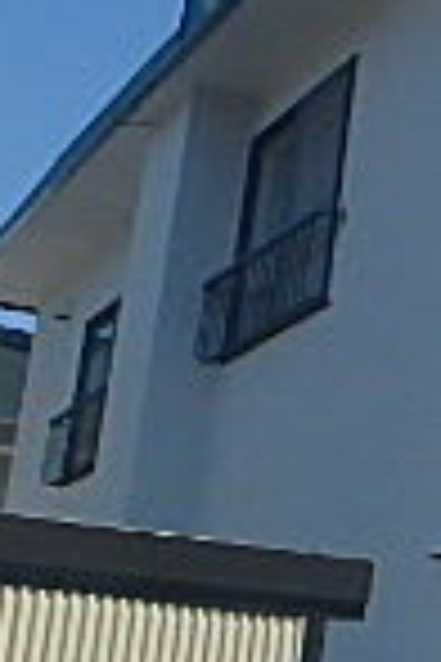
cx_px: 1053
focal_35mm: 95
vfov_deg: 21.4
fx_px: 1745
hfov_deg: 11.8
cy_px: 387
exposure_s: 1/800
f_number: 6
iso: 125
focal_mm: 3.7
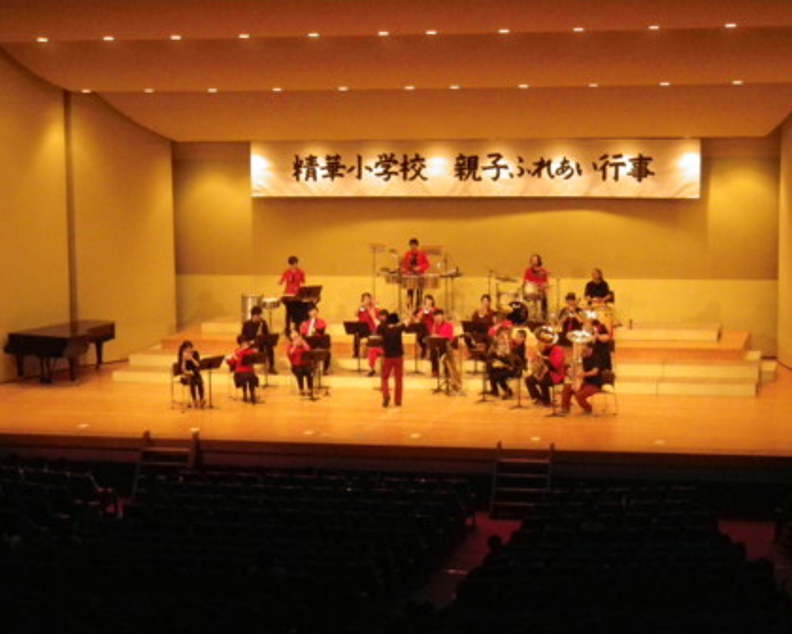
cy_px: 317
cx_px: 388
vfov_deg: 17.3
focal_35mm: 89
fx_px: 2086
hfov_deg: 21.5
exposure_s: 1/60
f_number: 5.2
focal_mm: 14.9
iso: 800
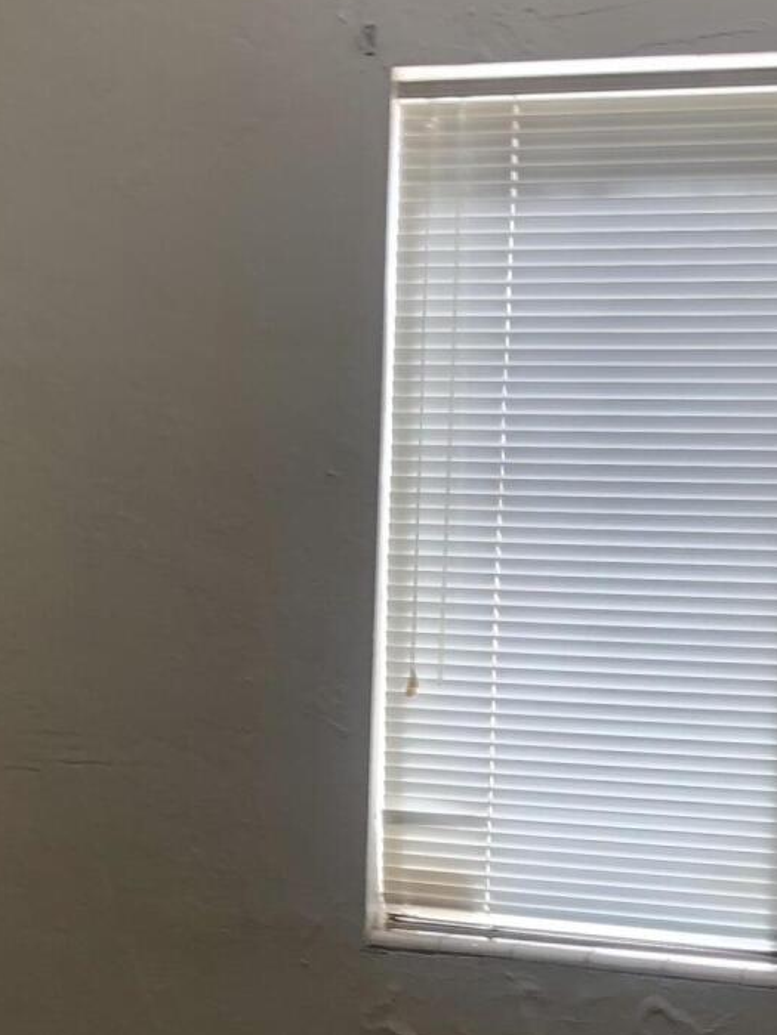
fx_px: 2394
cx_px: 428
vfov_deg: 23.4
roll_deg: -4.1
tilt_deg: -10.0
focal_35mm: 80
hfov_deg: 18.4
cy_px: 1032
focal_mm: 3.99
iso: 50
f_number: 1.8
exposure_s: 1/120
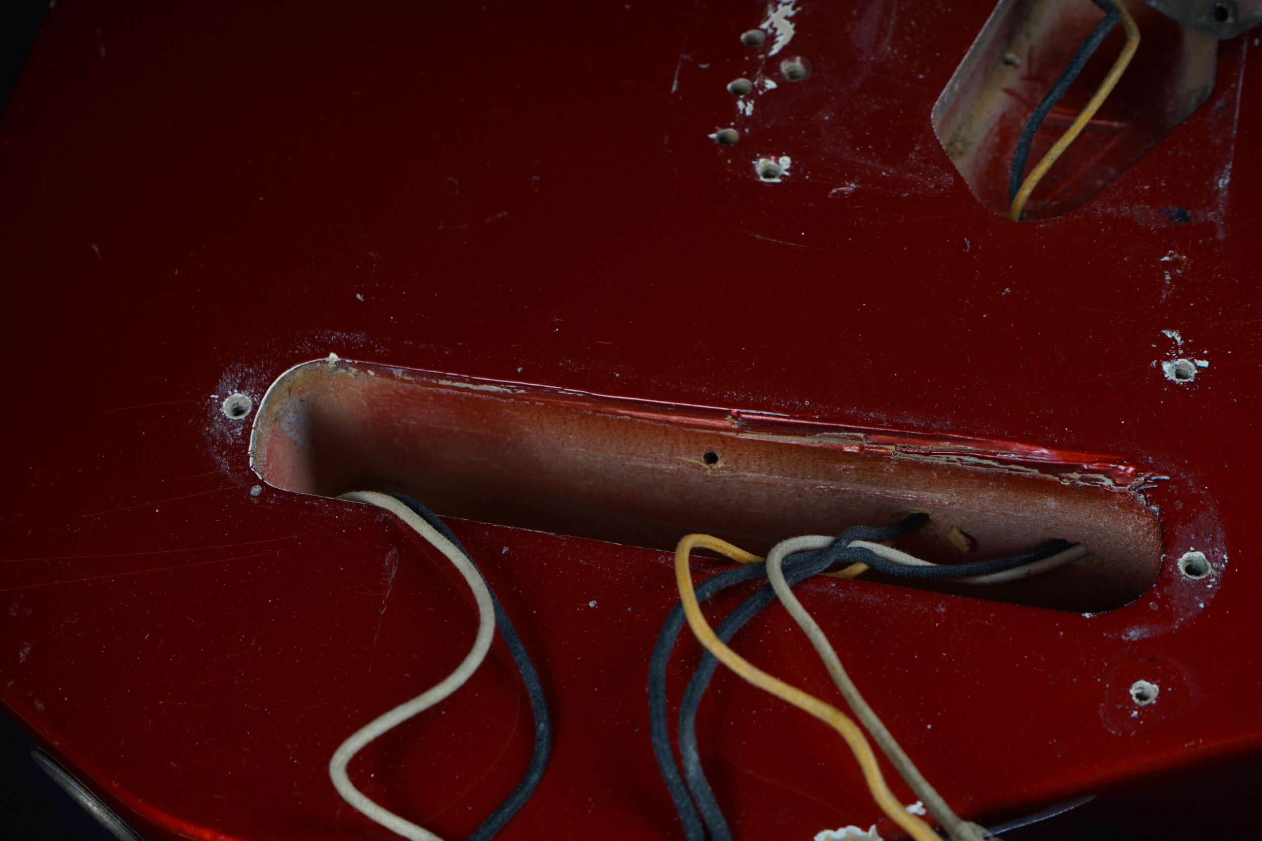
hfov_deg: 35.1
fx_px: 1998
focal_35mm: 57
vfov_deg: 23.8
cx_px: 631
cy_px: 420
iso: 160
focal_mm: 57
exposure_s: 1/125
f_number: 11
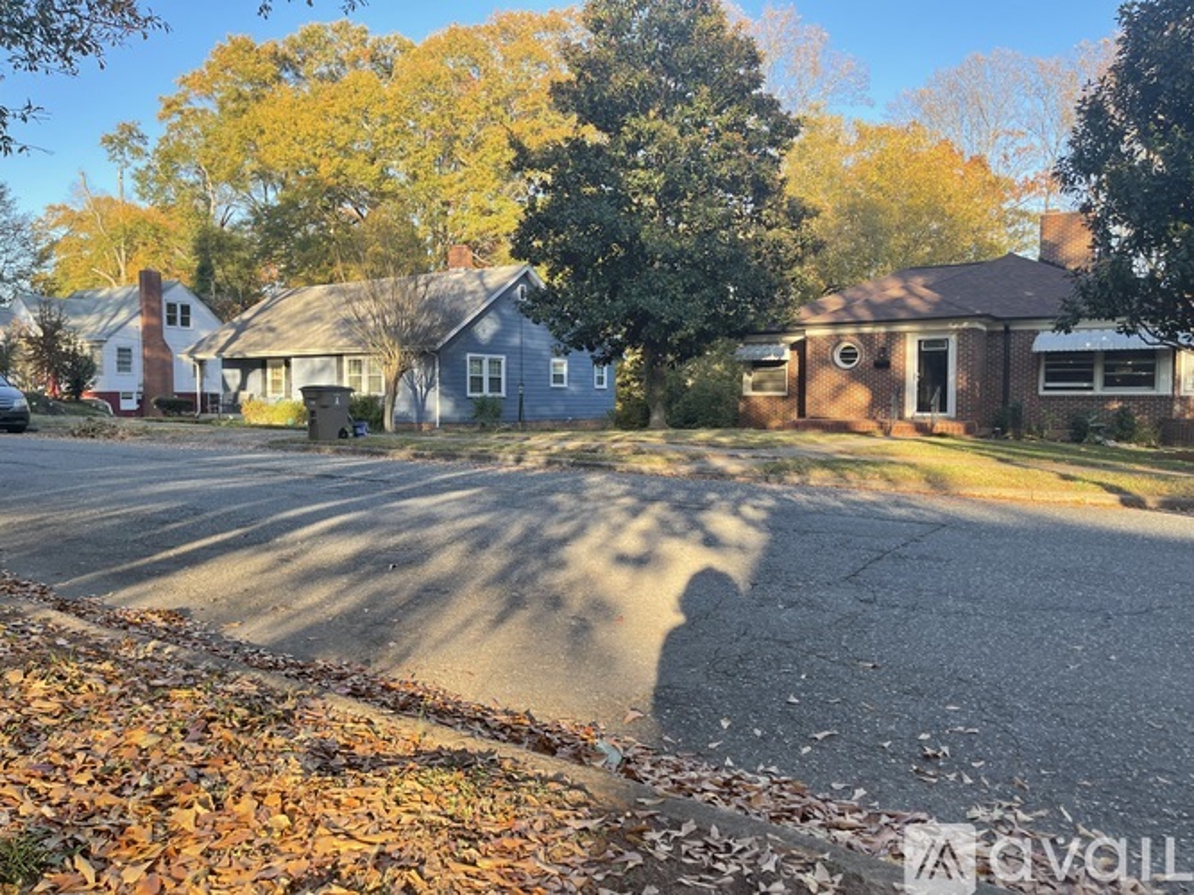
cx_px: 597
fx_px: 897
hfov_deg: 67.3
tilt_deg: -3.9
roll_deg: +0.0
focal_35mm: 26
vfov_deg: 53.0
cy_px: 448
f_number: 1.6
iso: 32
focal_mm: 5.1
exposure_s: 1/427
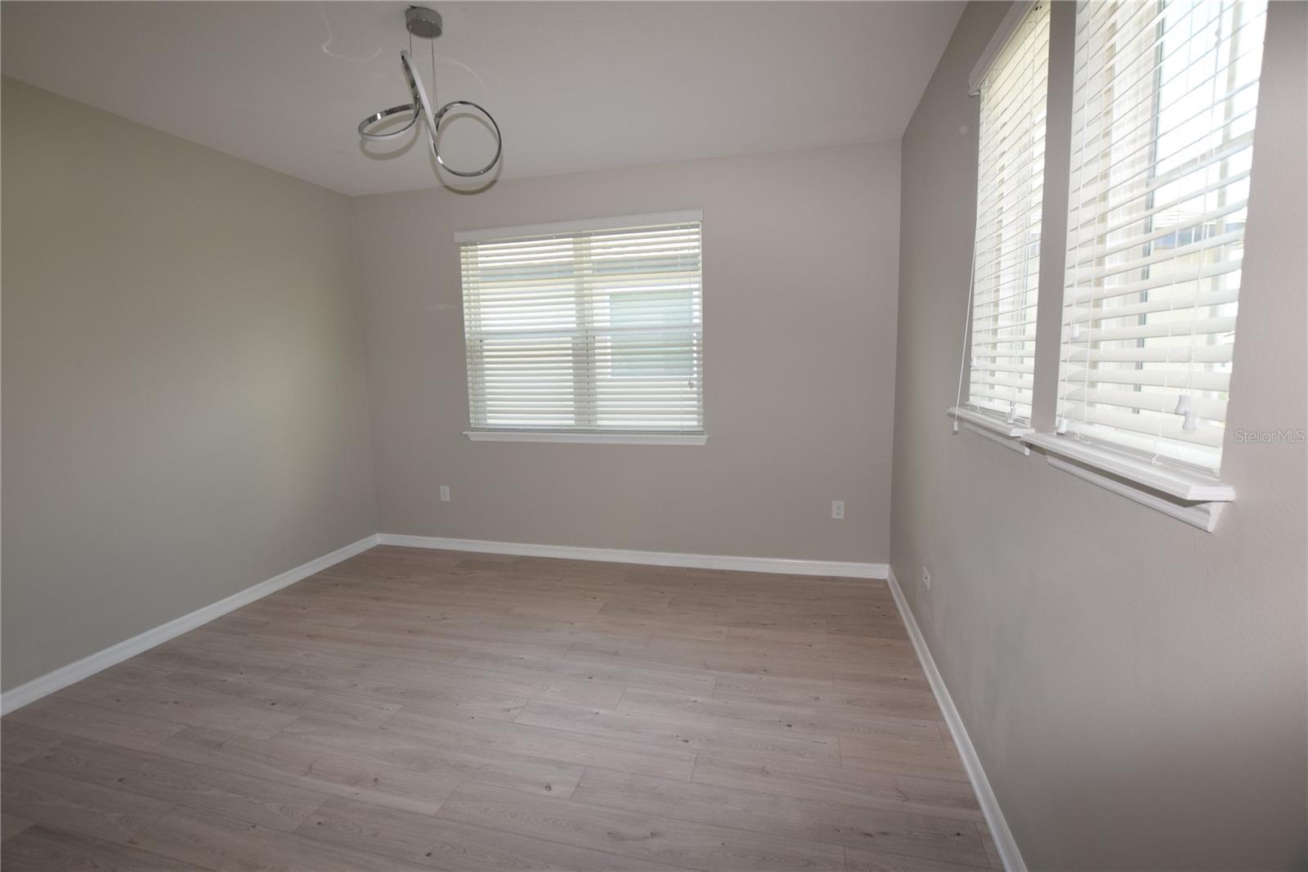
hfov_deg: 100.4
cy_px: 436
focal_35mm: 15
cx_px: 654
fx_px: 545
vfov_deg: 77.3
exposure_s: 1/125
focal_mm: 10
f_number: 5.6
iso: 500
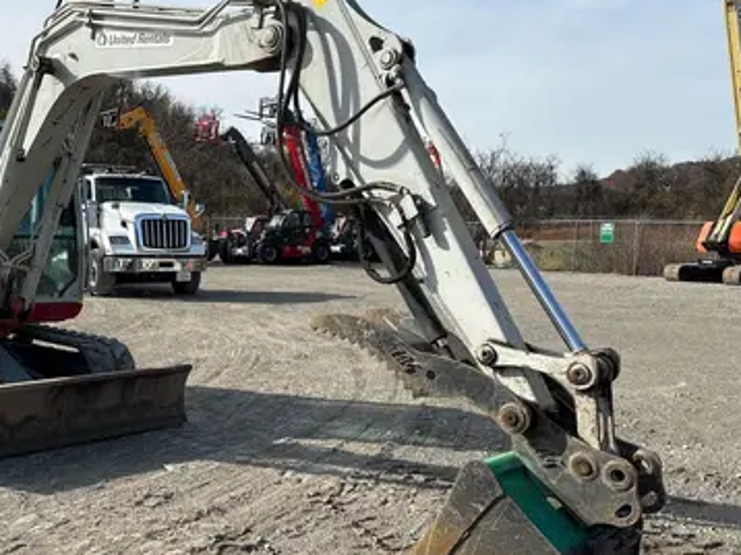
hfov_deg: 45.9
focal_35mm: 40
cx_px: 232
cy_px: 332
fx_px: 856
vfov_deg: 35.8
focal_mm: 5.96
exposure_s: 1/2933
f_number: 1.6
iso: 50
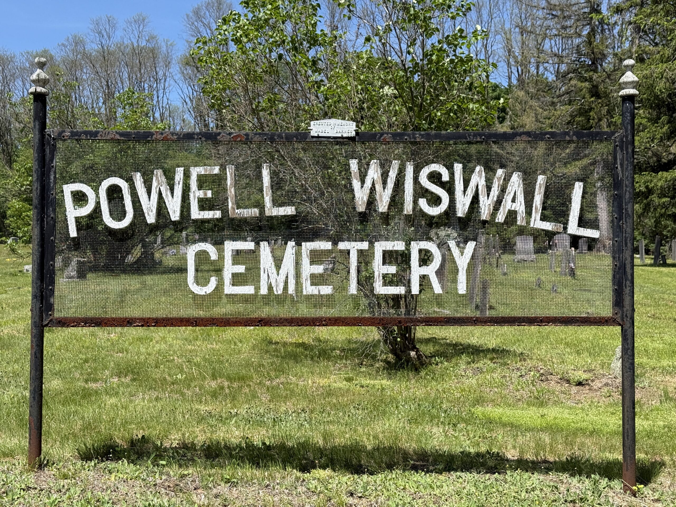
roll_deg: +0.3
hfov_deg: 39.7
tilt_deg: +2.3
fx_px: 937
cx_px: 338
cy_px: 254
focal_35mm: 48
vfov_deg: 30.3
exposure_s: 1/3378
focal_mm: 6.76
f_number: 1.78
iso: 64
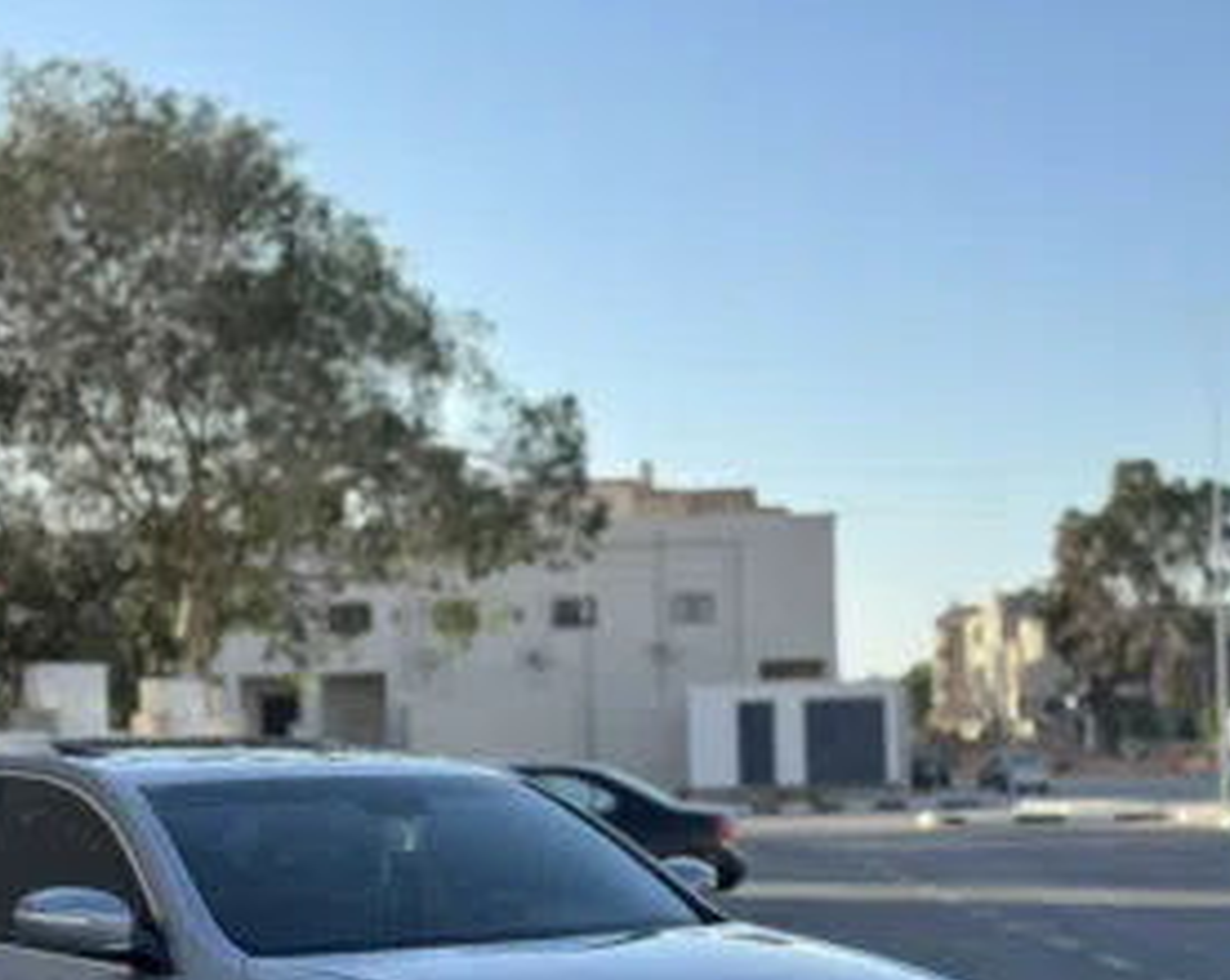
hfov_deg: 27.9
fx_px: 2472
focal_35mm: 68
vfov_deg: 22.1
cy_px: 780
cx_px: 606
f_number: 1.78
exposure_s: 1/3731
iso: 100
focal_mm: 6.86
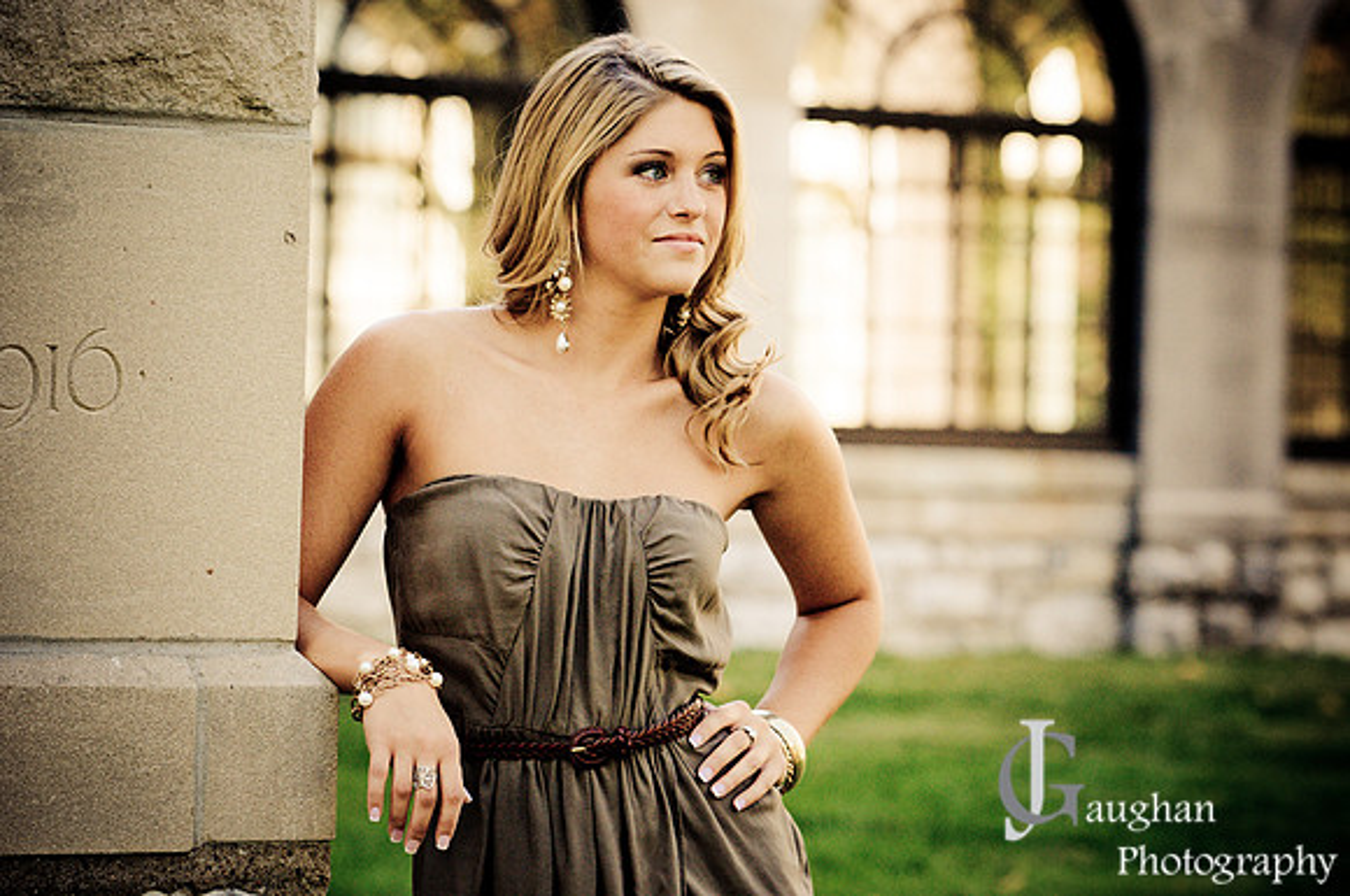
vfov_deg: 8.3
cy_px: 448
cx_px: 675
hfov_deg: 12.5
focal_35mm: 165
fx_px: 6179
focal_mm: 110
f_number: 3.5
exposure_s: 1/500
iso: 640
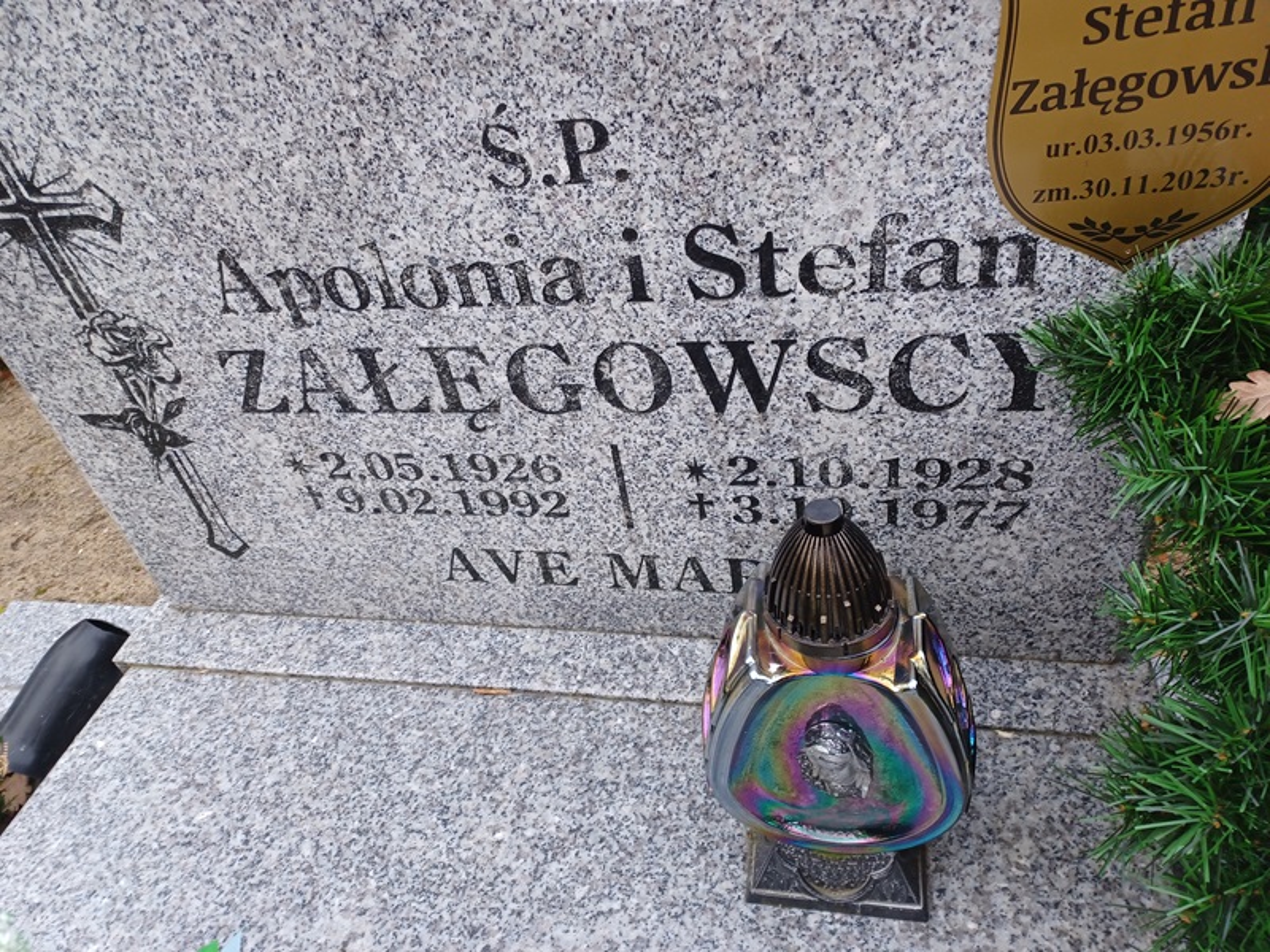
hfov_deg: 69.4
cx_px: 635
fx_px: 917
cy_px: 476
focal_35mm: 25
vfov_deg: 54.9
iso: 100
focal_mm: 4.6
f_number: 1.8
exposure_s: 1/50
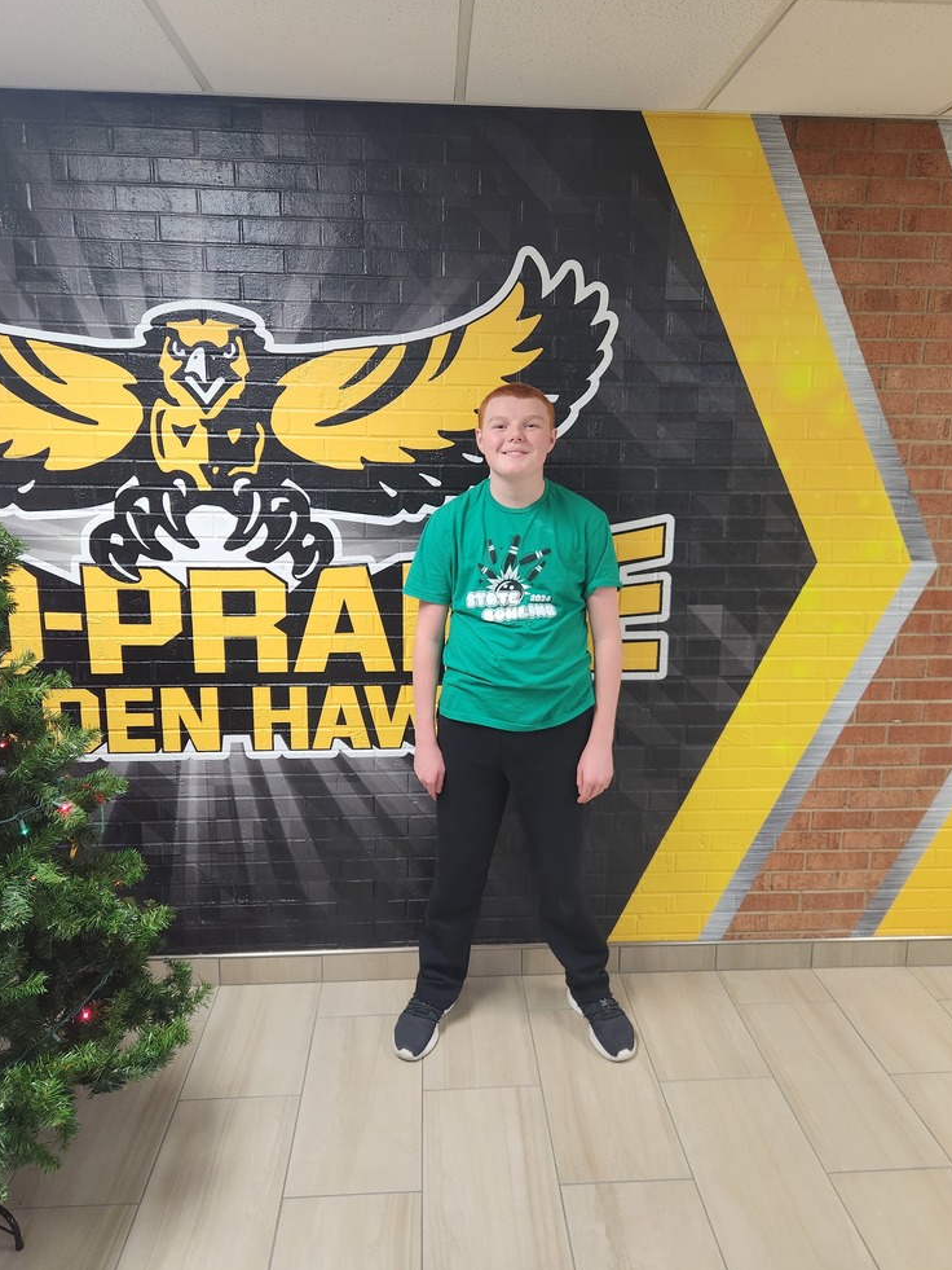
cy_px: 625
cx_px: 492
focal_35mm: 24
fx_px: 880
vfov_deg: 71.6
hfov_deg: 56.8
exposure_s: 1/120
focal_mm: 5.4
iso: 250
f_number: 1.8
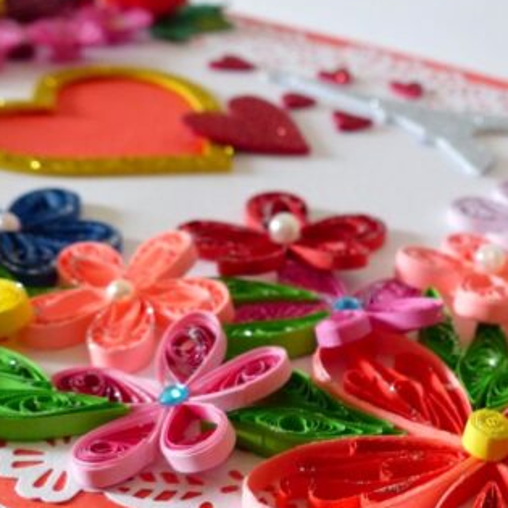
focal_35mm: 69
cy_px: 318
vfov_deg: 24.9
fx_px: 1146
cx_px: 402
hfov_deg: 24.6
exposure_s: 1/60
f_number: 2.8
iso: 400
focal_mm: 7.4
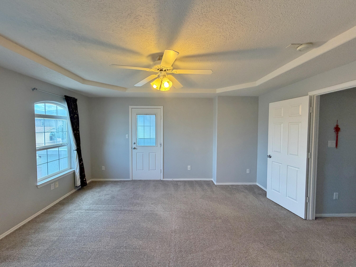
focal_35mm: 14
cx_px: 178
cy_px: 134
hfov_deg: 102.1
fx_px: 144
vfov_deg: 85.7
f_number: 2.2
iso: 250
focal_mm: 2.22
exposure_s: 1/120
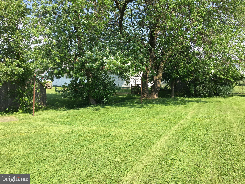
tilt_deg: +0.6
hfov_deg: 61.7
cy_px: 92
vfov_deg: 48.2
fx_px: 205
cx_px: 122
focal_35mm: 29
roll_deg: -2.0
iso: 25
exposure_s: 1/601
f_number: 2.2
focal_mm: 4.15
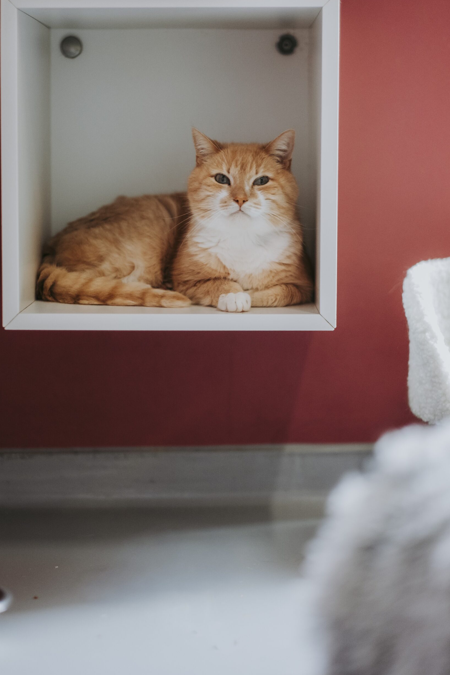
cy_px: 338
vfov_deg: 23.1
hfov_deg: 15.5
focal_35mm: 88
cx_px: 217
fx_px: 1650
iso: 2000
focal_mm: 56
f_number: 1.2
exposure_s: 1/640
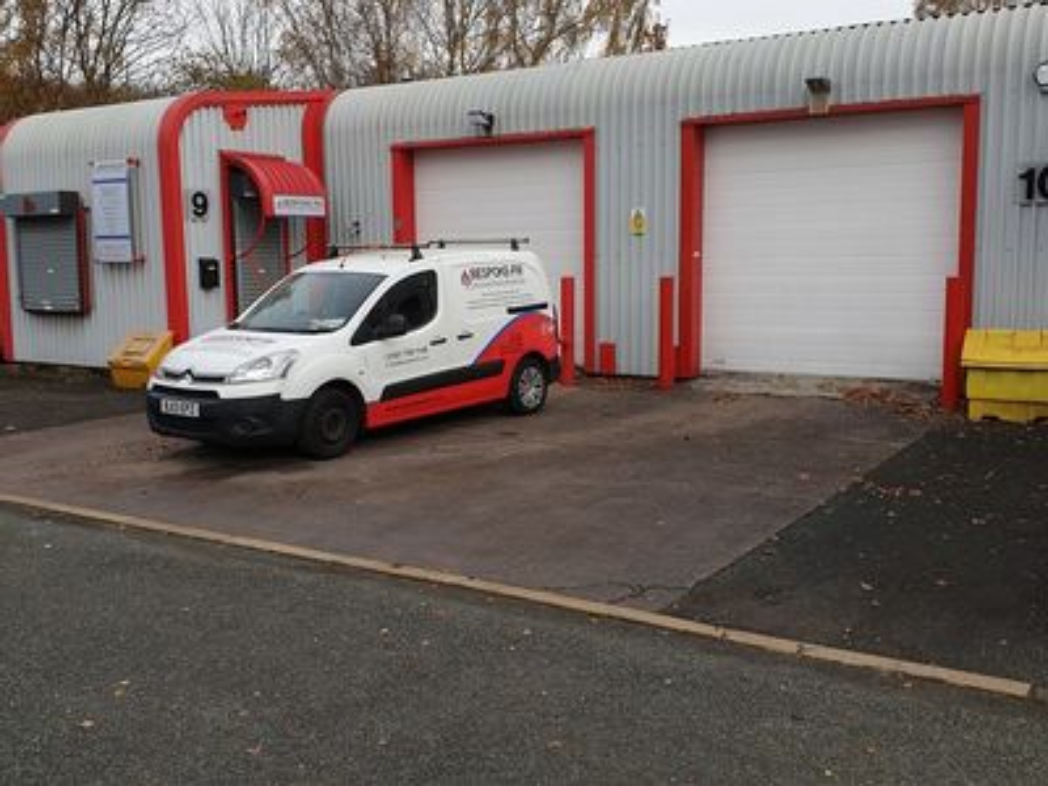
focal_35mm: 26
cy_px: 393
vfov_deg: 53.1
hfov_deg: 67.3
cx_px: 524
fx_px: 787
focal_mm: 4.3
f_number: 2.4
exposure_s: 1/415
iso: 50
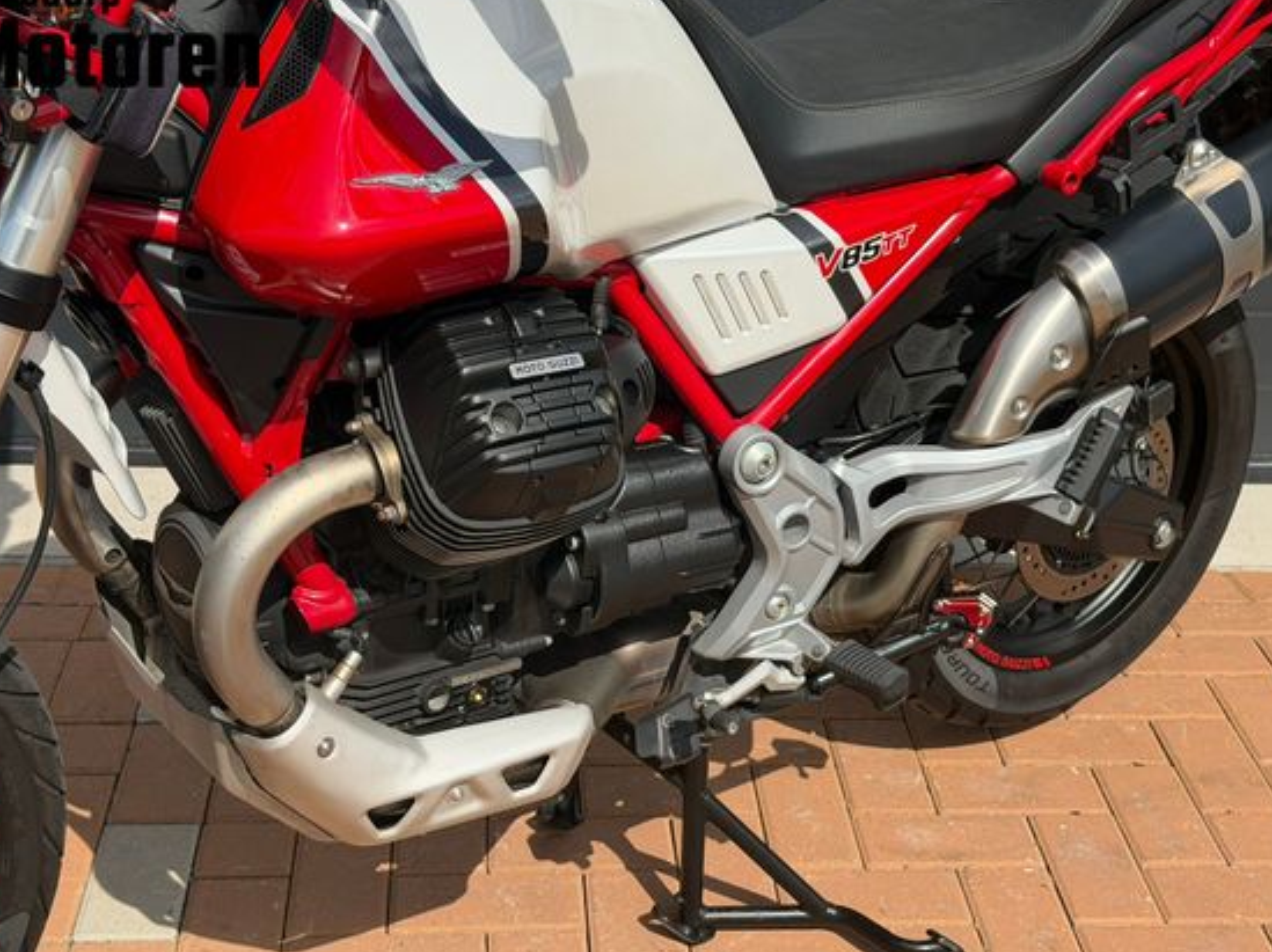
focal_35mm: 56
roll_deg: -1.5
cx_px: 704
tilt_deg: -23.8
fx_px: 2056
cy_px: 489
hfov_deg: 34.3
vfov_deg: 26.1
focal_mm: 6.76
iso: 80
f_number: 1.78
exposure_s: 1/5587
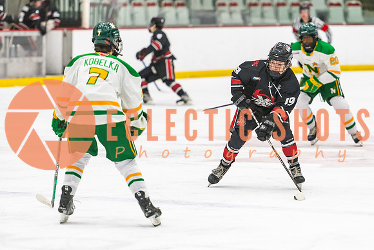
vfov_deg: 5.7
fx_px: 2519
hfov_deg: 8.5
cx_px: 239
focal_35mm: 242
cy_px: 125
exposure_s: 1/640
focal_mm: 190
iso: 3200
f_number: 2.8
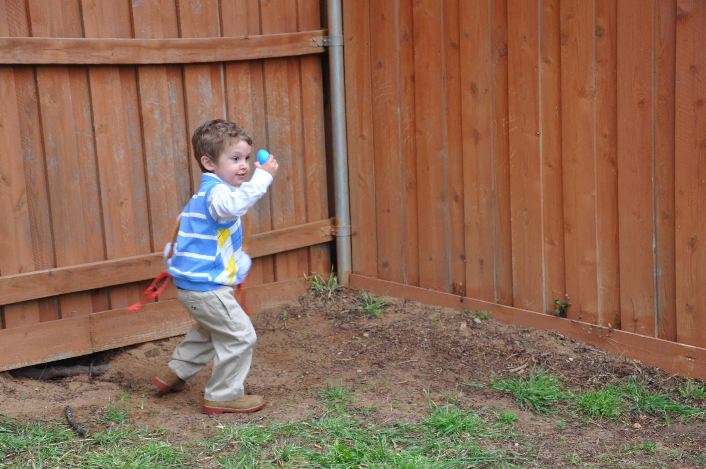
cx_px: 353
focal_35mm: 78
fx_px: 1528
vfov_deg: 17.4
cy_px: 234
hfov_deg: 26.0
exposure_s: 1/125
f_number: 5.6
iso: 400
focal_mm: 52
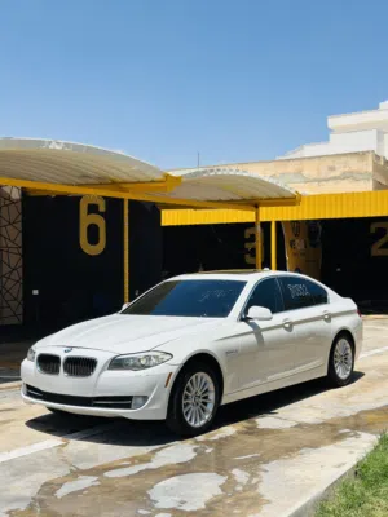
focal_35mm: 48
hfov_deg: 30.3
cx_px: 194
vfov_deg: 39.7
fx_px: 717
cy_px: 258
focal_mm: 6.86
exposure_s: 1/6623
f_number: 1.78
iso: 100
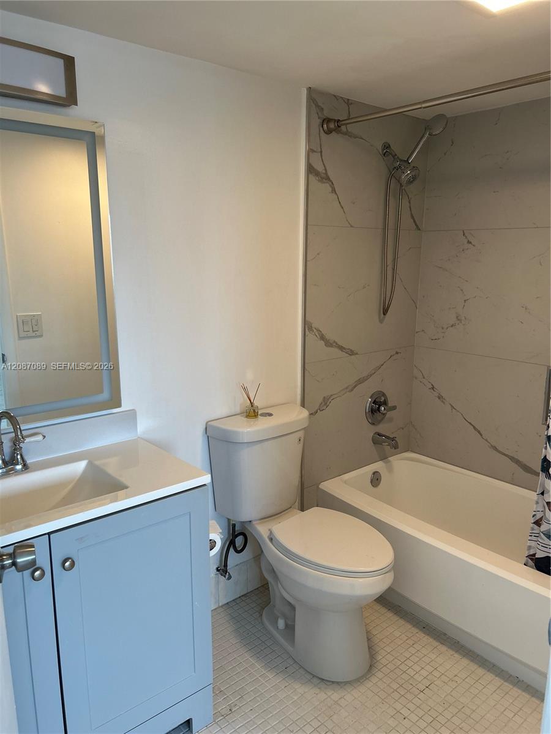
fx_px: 552
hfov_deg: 53.1
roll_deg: +0.4
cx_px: 276
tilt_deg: -11.9
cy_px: 367
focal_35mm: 26
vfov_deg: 67.3
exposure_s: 1/120
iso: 64
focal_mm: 5.7
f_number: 1.5
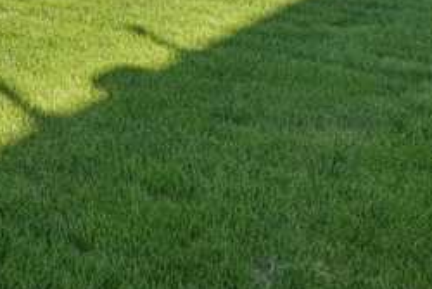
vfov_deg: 14.3
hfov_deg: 23.3
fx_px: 1045
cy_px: -196
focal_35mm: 87
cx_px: 181
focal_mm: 17
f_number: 9
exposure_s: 1/800
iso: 400
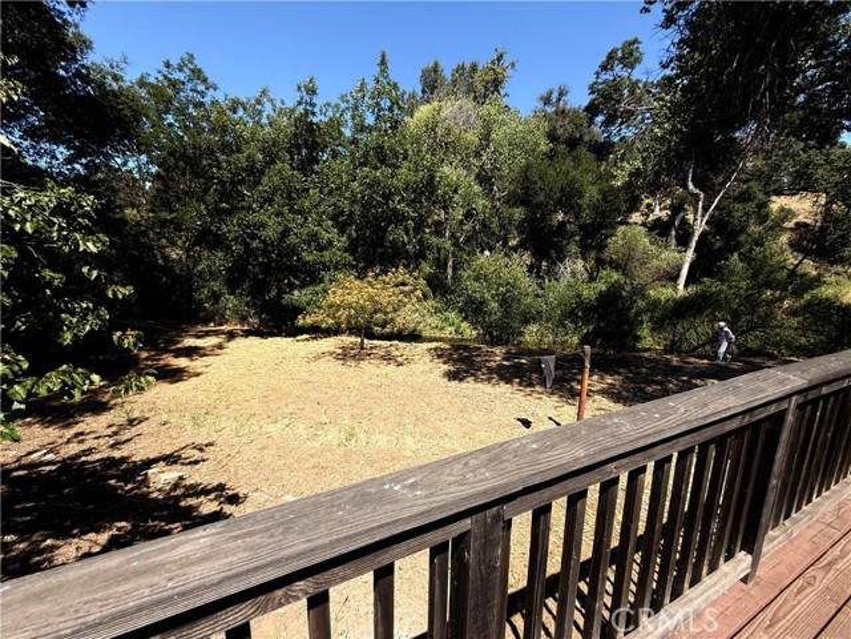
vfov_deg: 85.7
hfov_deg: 102.1
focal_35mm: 14
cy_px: 320
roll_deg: -1.3
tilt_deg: -10.7
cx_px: 426
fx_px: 344
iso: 50
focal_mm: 2.22
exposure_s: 1/1068
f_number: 2.2
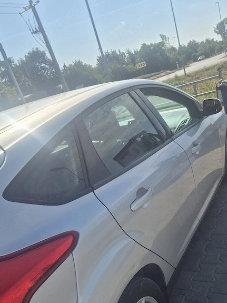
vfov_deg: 55.3
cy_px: 210
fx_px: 280
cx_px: 149
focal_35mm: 32
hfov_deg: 43.6
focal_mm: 5.4
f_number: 1.8
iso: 25
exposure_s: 1/3333
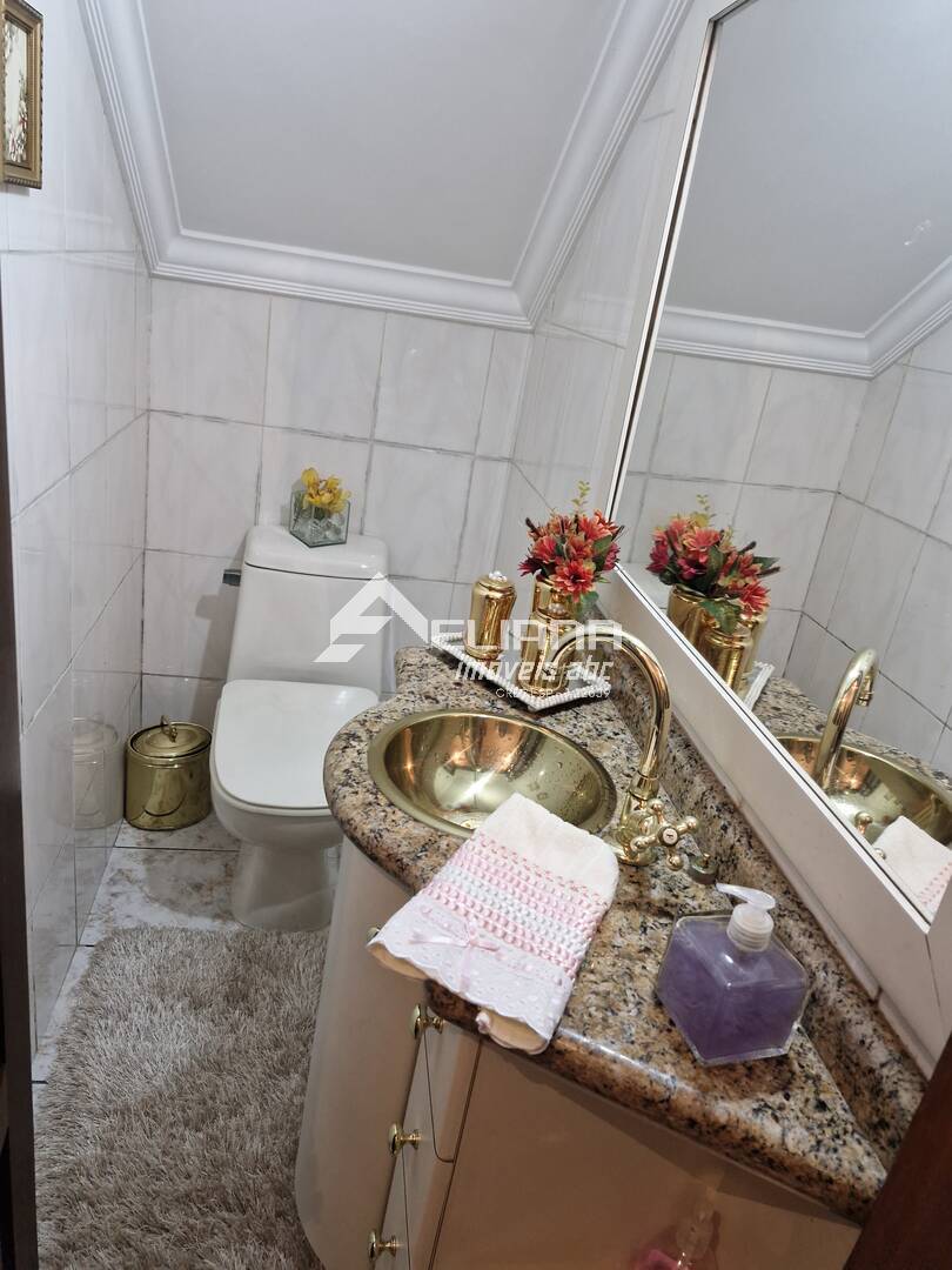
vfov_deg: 73.9
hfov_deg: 58.9
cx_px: 476
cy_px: 635
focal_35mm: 23
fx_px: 843
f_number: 1.8
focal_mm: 5.54
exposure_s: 1/120
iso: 80
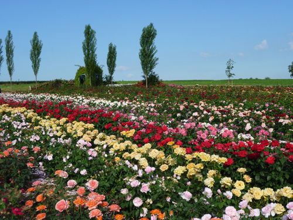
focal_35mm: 48
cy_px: 110
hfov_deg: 39.7
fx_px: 406
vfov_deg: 30.3
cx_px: 146
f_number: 4.3
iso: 80
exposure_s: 1/500
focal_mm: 8.6
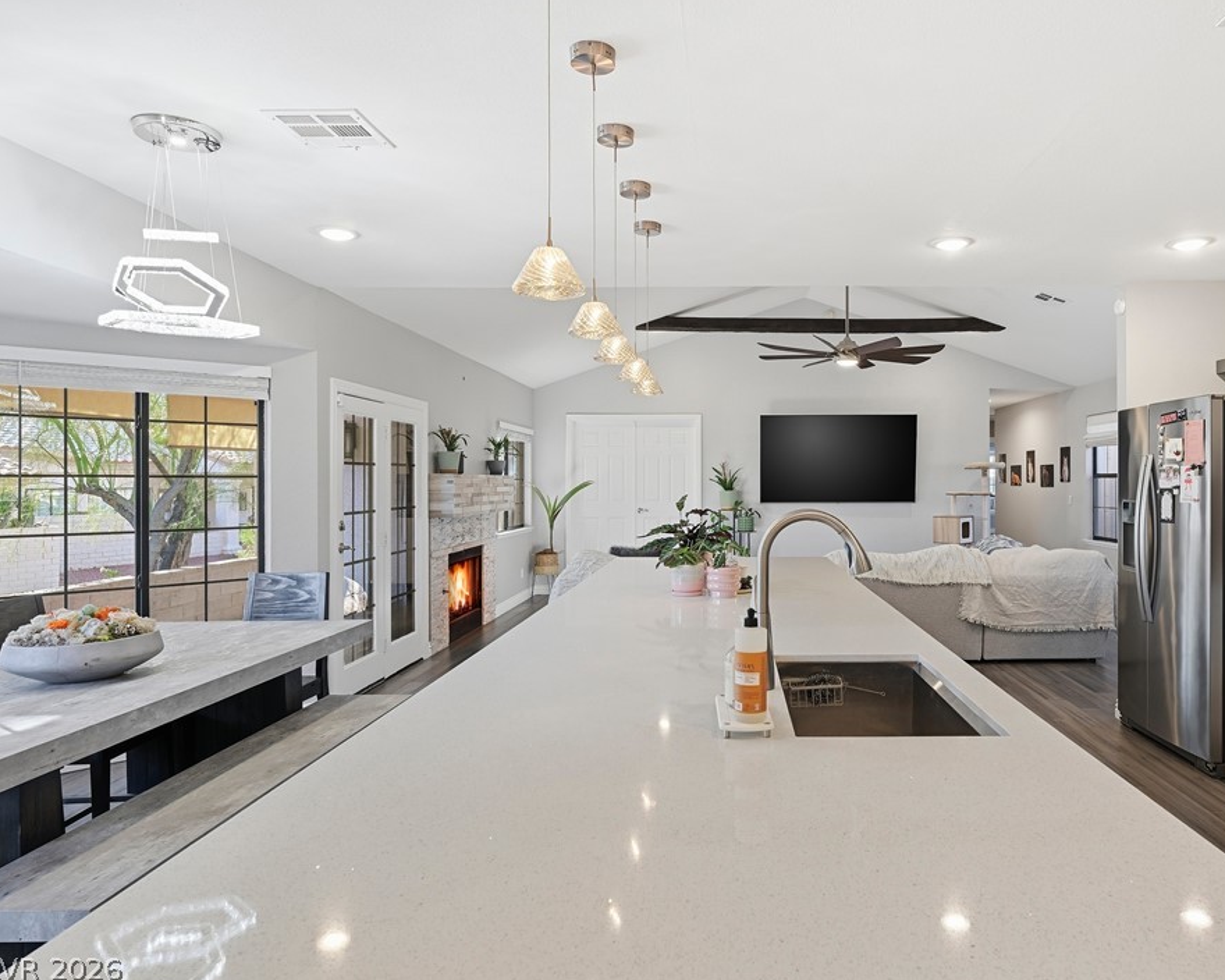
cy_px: 487
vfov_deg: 61.8
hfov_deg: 72.9
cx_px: 731
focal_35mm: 23
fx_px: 819
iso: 500
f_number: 9
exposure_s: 1/200
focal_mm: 19.5
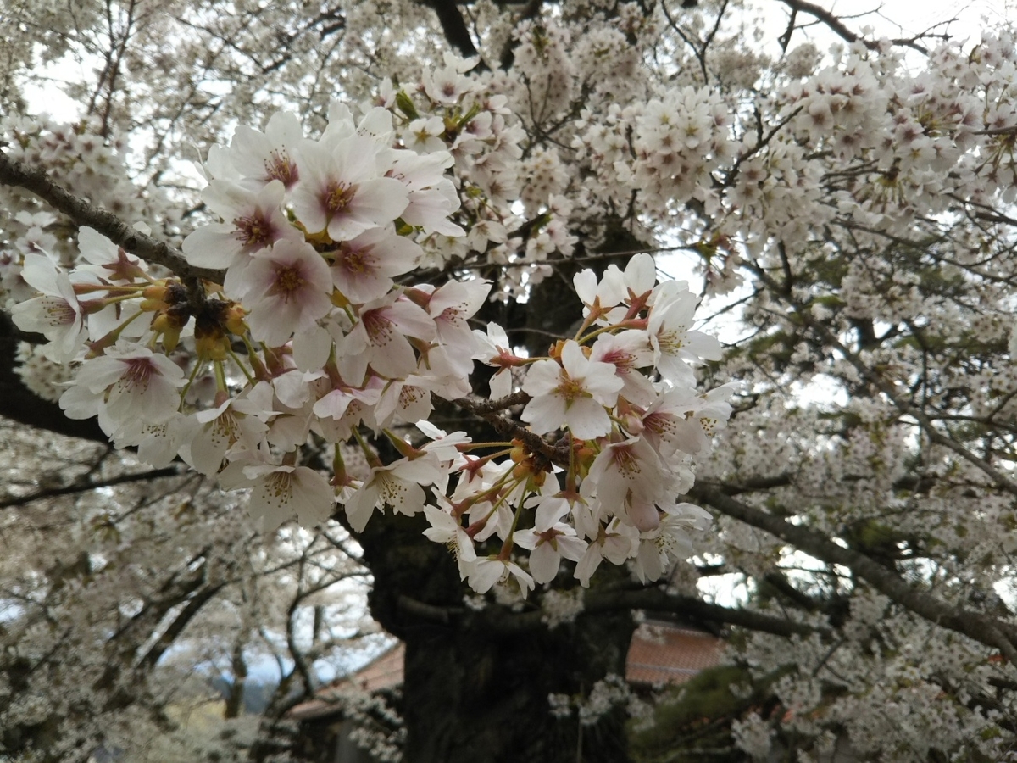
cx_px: 508
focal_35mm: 30
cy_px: 382
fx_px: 881
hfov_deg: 60.0
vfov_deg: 46.8
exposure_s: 1/276
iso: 25
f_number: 2.2
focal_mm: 4
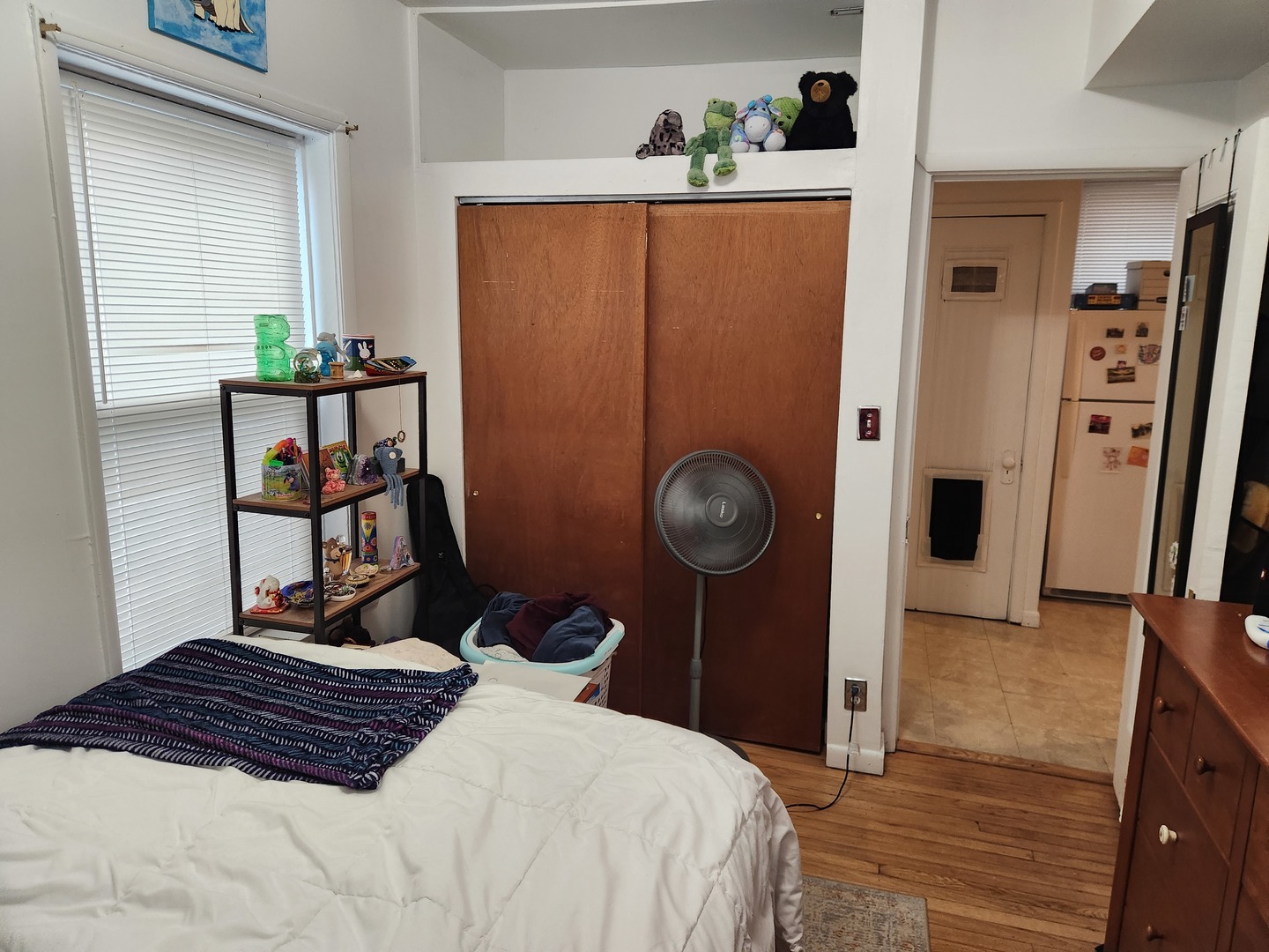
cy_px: 476
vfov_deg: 58.9
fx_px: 843
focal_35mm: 23
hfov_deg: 73.9
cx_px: 634
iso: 320
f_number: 1.8
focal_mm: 5.4
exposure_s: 1/120
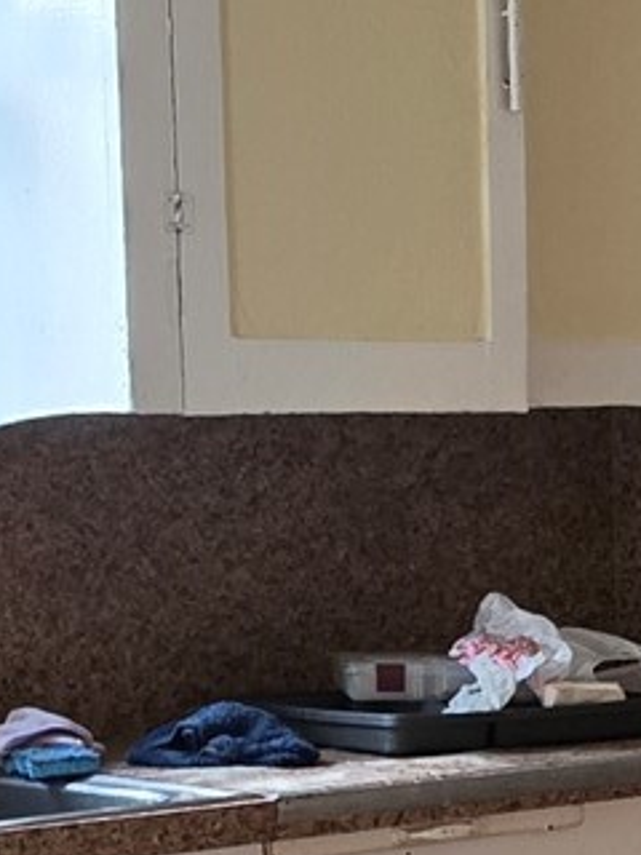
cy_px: 932
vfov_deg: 13.2
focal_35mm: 147
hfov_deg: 9.5
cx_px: 1226
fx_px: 3629
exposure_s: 1/120
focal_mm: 6.5
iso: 200
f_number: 1.4
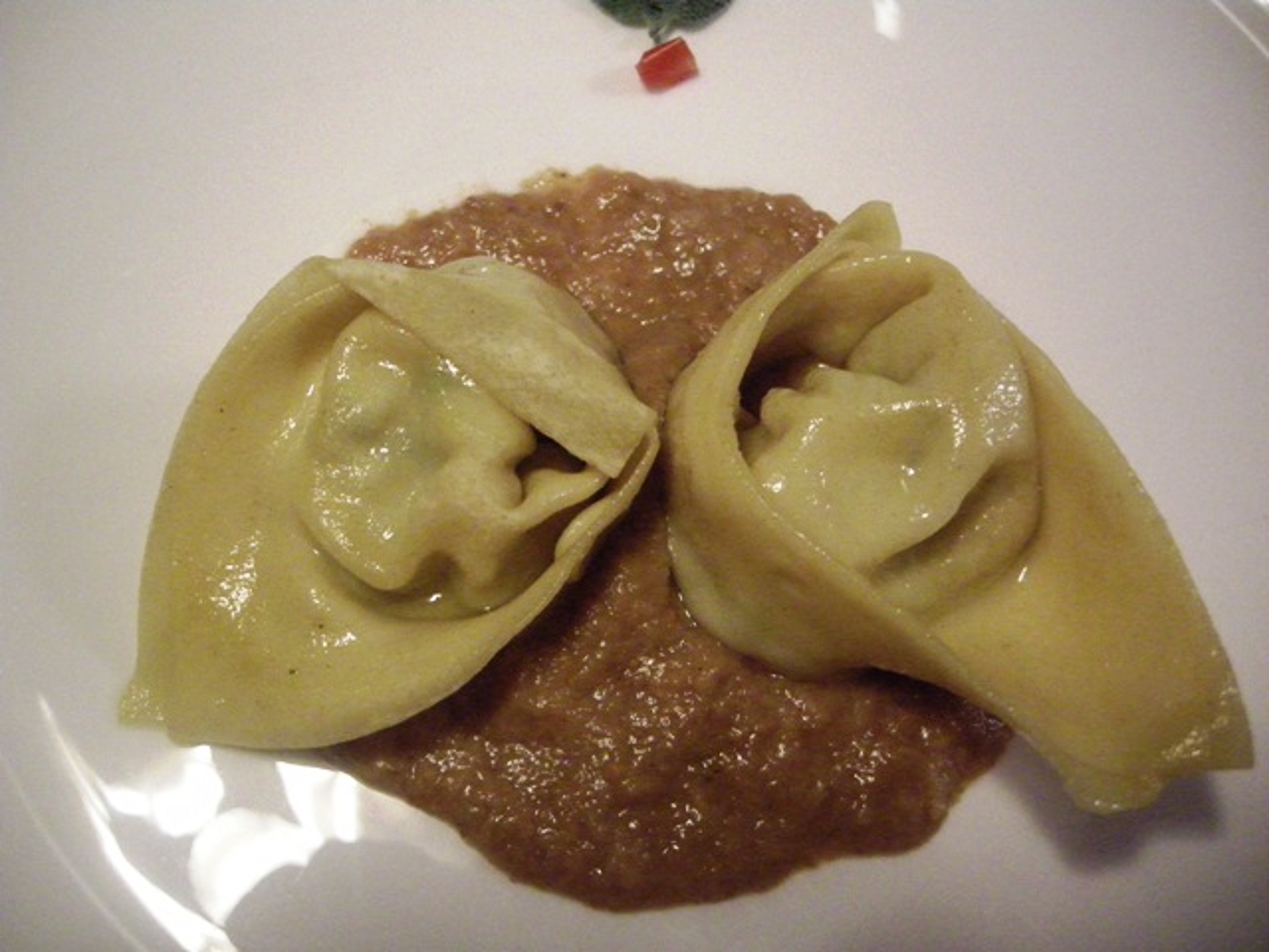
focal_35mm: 36
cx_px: 634
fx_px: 1320
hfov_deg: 51.4
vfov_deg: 39.7
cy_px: 476
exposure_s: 1/43.2
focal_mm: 7.5
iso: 1600
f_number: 2.7
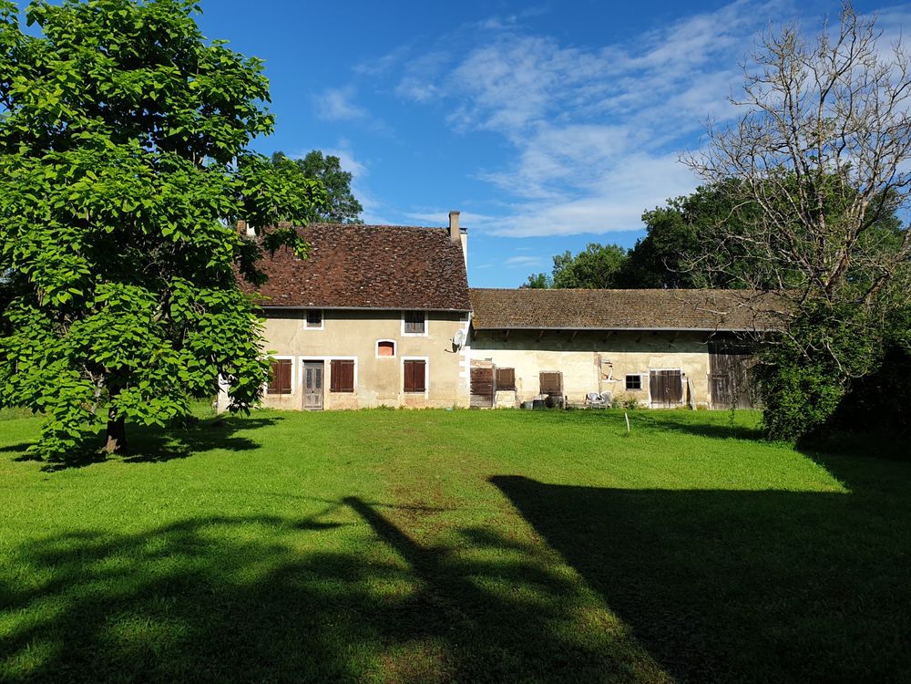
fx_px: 684
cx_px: 456
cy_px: 342
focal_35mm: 26
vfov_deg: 53.1
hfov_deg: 67.3
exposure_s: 1/1901
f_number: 2.4
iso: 50
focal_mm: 4.3
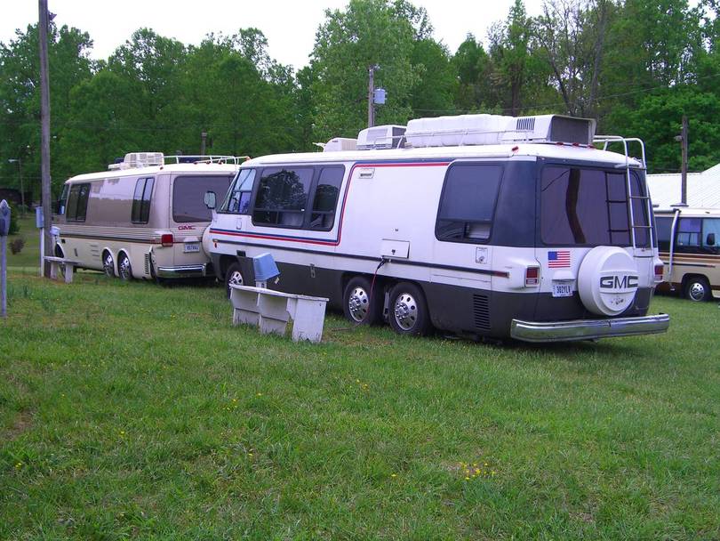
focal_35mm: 46
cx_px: 360
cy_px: 270
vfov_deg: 31.5
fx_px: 957
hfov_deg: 41.2
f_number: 4.4
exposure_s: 1/400
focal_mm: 9.5
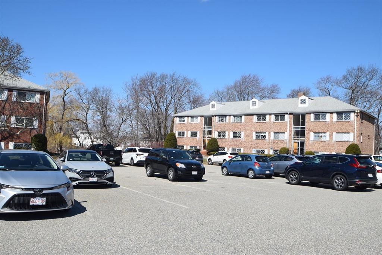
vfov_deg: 43.7
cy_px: 128
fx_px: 318
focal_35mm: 30
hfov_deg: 61.9
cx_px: 191
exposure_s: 1/400
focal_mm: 20
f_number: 10
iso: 200
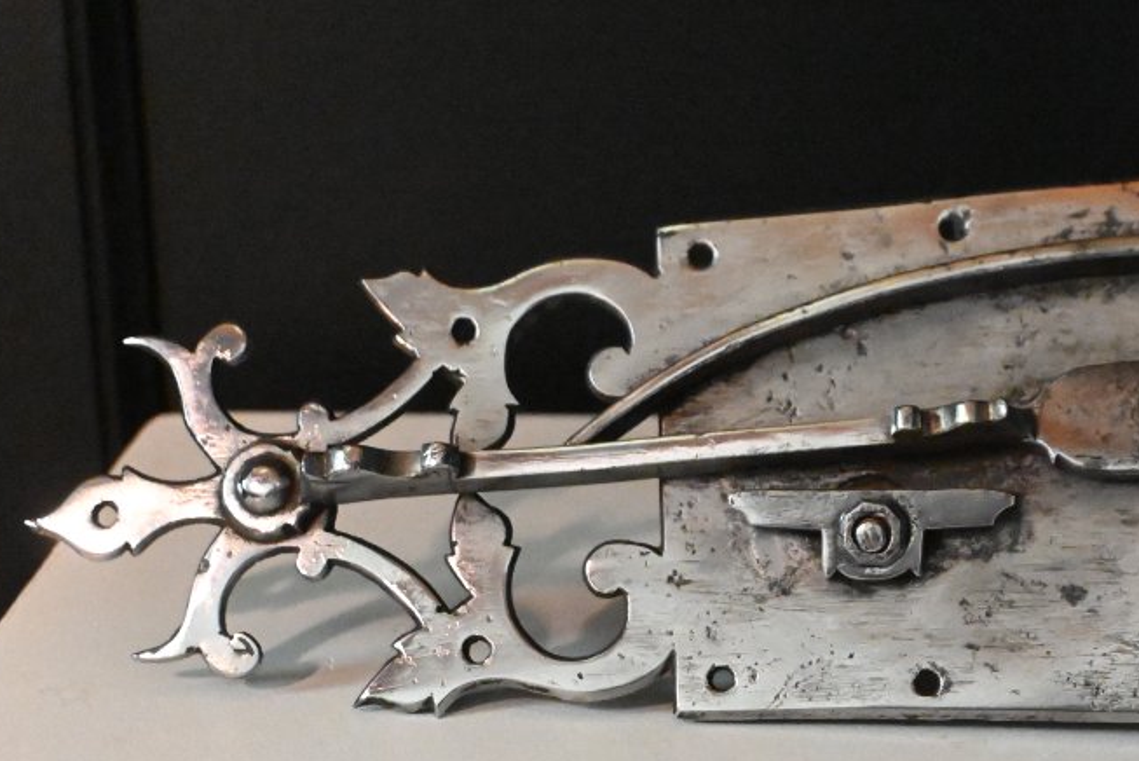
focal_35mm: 91
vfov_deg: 15.0
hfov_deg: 22.2
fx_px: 2878
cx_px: 853
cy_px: 545
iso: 12800
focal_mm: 33
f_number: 5
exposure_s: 1/40
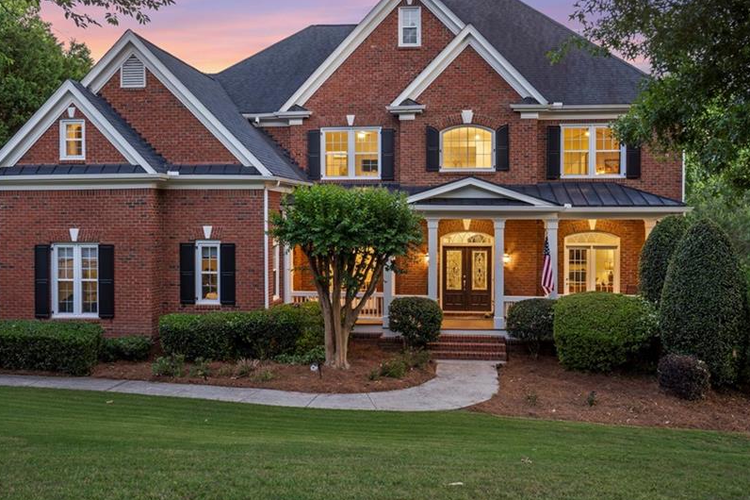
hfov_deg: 53.1
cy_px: 229
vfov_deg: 36.8
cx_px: 385
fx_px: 750
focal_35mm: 36
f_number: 9
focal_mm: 28
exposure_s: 1/1.67
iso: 400
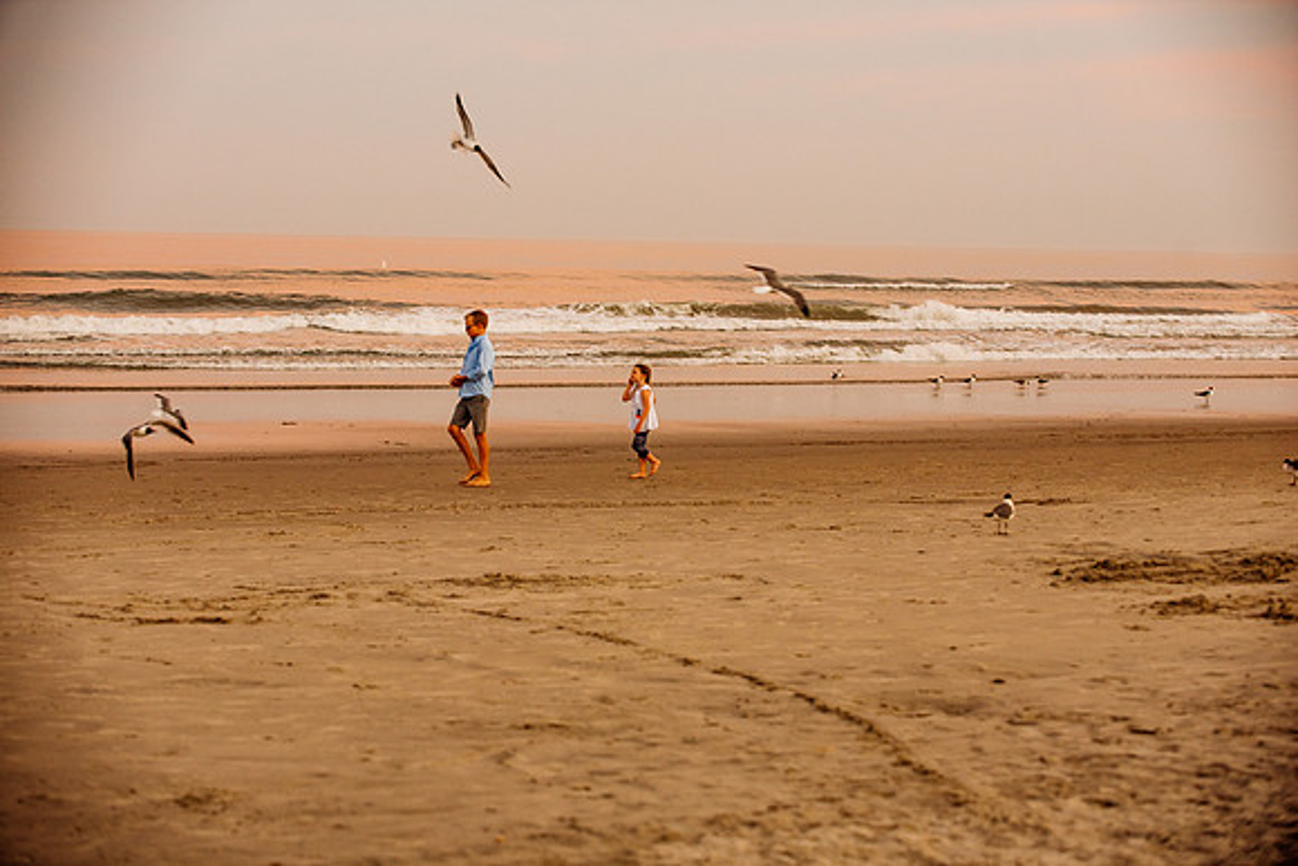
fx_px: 3426
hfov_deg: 21.5
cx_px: 649
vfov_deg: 14.4
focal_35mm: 95
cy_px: 433
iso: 320
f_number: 4
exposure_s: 1/125
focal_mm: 95
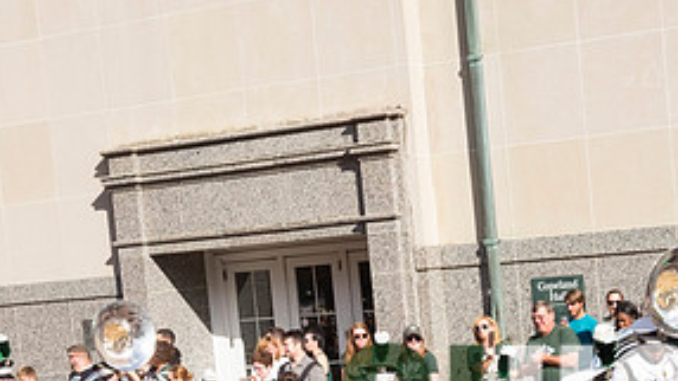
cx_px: 522
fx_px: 1564
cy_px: 456
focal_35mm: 87
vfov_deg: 13.5
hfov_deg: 24.1
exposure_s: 1/320
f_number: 11
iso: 400
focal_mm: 27
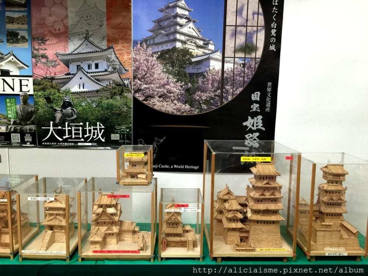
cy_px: 138
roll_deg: -1.6
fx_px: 308
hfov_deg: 61.7
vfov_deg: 48.2
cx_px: 184
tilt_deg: -9.0
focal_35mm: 29
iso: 40
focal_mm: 4.15
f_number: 2.2
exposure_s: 1/15
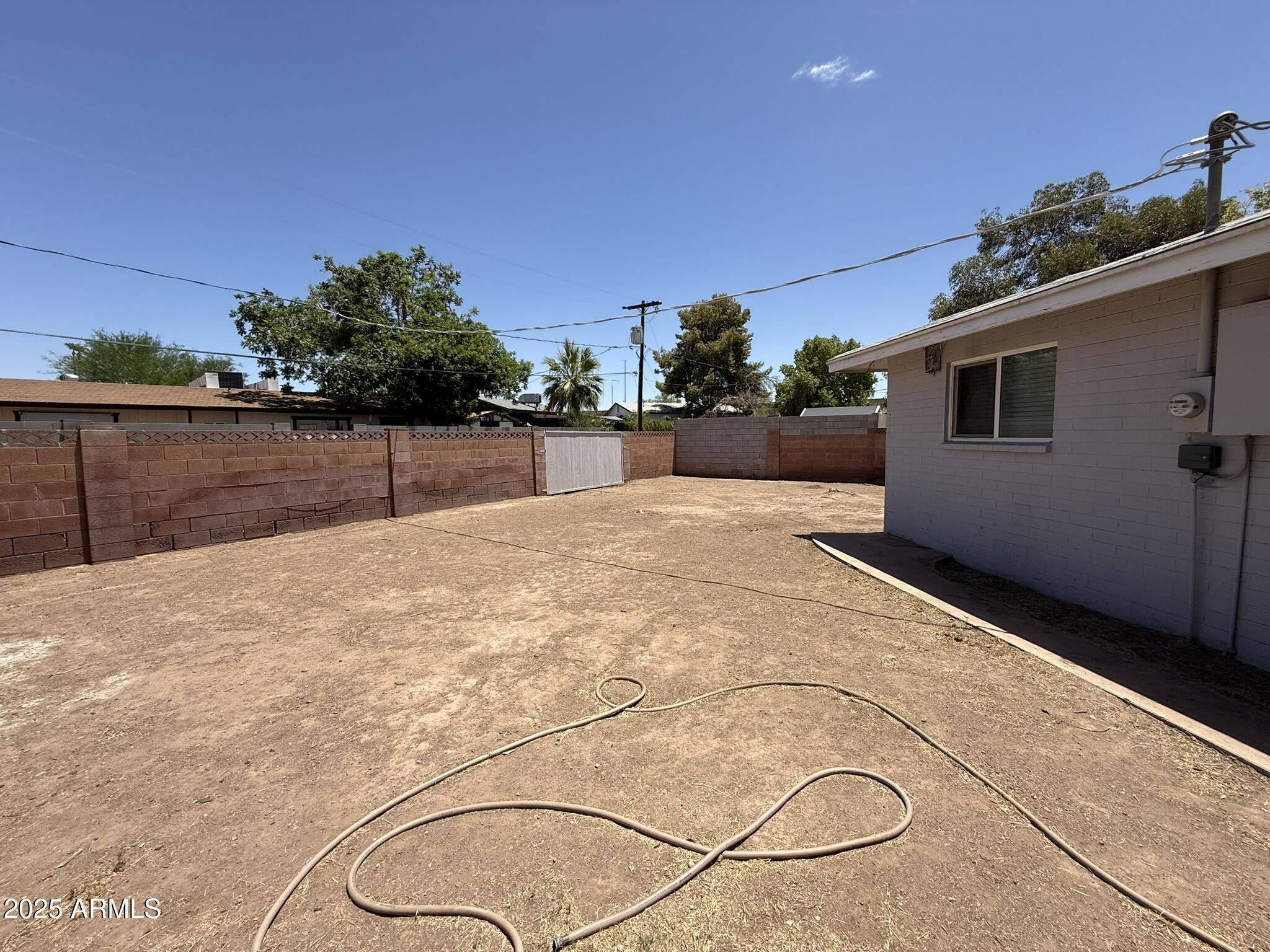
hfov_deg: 102.1
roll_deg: +0.6
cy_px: 476
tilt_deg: -4.0
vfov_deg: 85.7
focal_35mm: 14
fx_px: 514
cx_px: 635
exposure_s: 1/2320
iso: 50
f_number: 2.2
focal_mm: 2.22
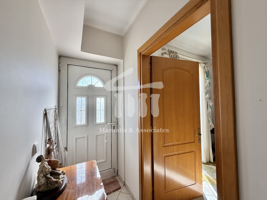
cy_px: 100
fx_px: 108
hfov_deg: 102.1
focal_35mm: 14
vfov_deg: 85.7
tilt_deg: +1.0
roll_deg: +0.8
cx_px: 134
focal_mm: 2.22
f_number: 2.2
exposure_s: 1/157
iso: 64
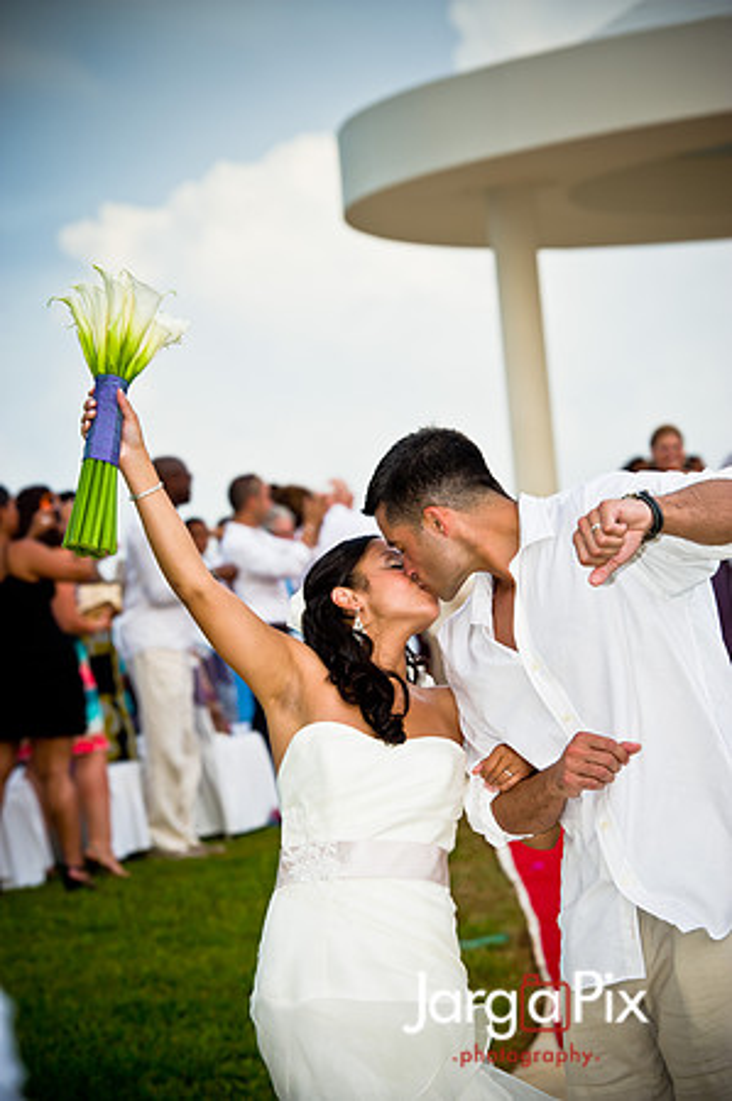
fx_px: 3974
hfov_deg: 10.5
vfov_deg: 15.8
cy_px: 550
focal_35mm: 130
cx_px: 366
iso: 200
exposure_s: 1/200
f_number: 5.6
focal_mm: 130
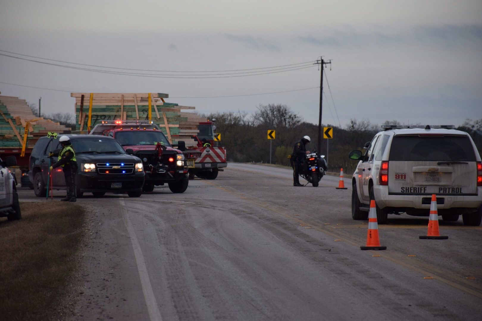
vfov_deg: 6.5
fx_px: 2811
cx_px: 241
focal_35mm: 210
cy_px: 160
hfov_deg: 9.8
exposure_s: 1/1000
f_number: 5.6
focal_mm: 140
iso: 720
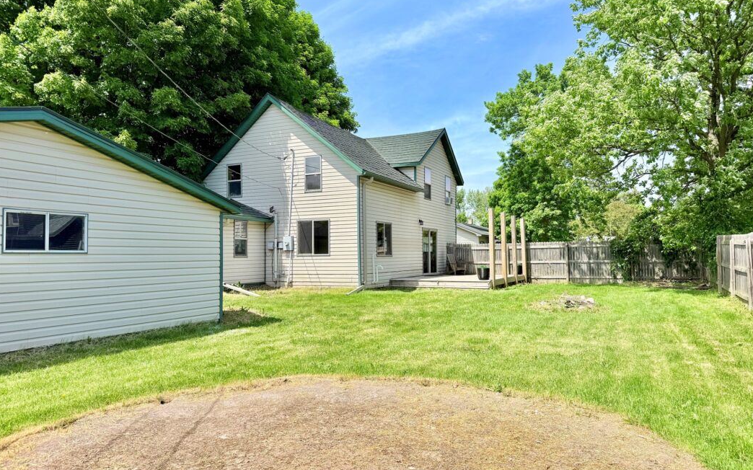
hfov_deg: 70.4
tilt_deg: +3.5
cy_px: 221
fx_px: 533
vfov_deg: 47.6
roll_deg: +0.7
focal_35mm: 26
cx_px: 380
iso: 80
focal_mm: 6.76
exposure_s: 1/3953
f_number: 1.78
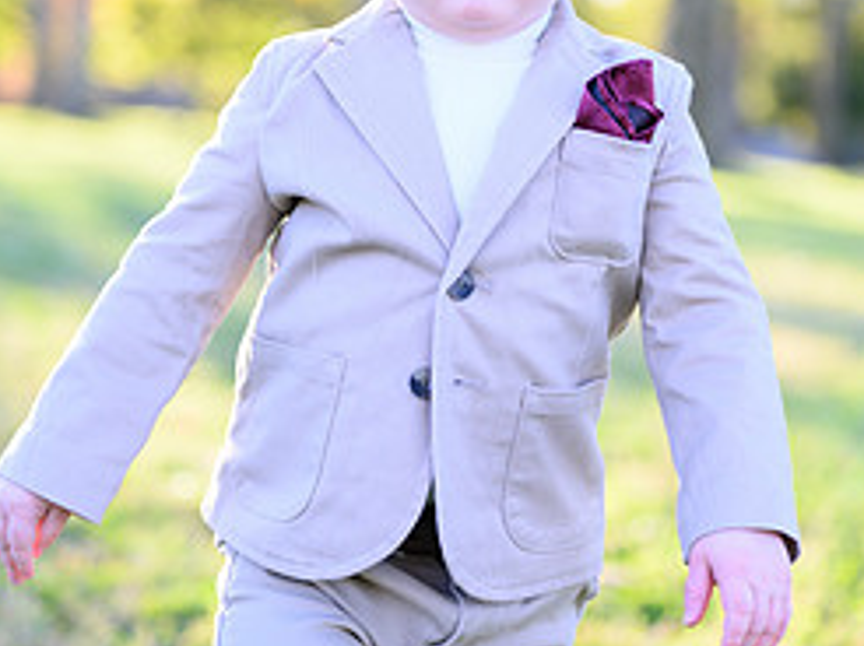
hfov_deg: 22.3
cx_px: 399
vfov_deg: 16.8
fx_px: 2194
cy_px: 298
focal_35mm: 88
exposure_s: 1/800
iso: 320
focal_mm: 50
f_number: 2
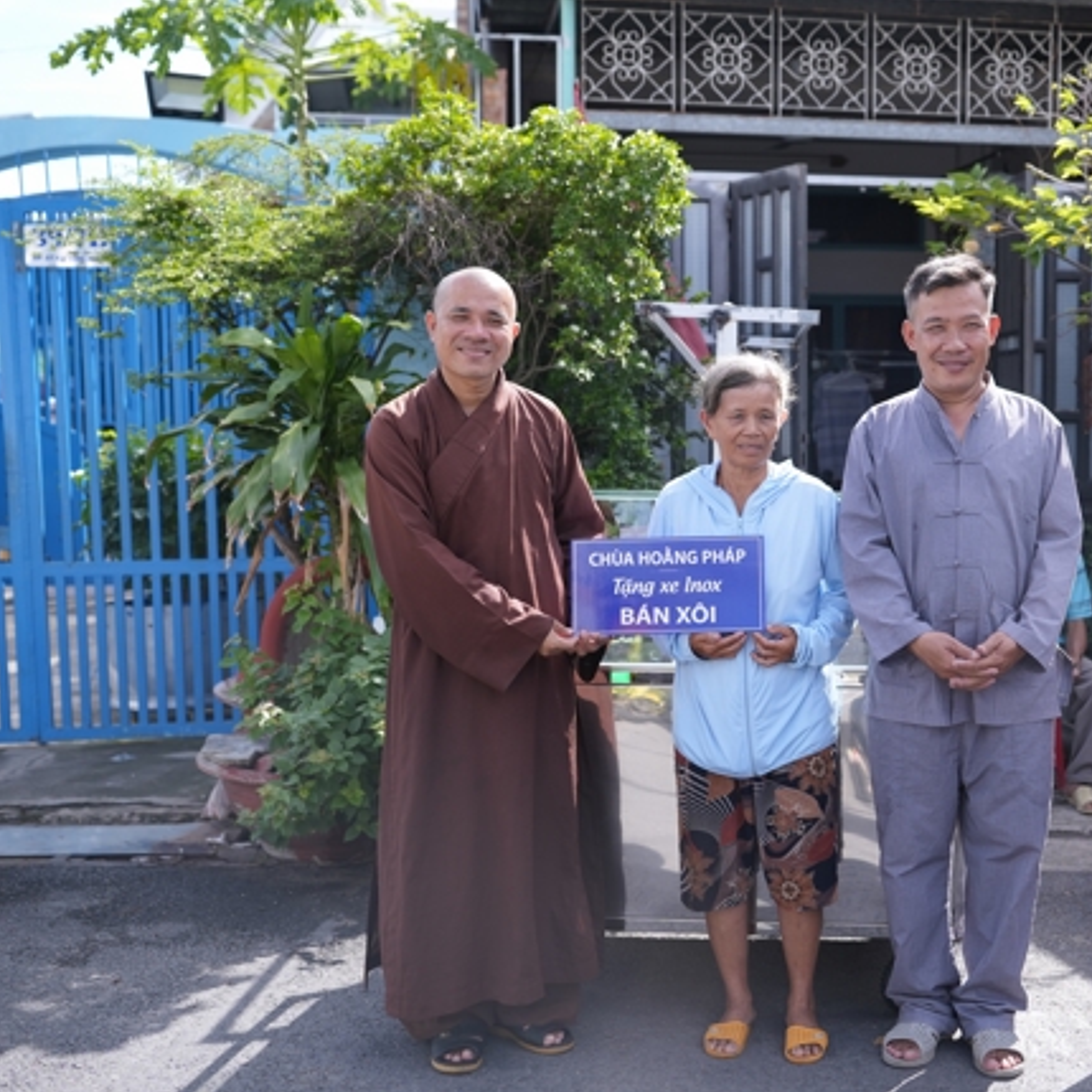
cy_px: 547
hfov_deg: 36.8
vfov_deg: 37.6
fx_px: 1606
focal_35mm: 45
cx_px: 800
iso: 200
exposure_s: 1/1000
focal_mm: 35
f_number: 2.8
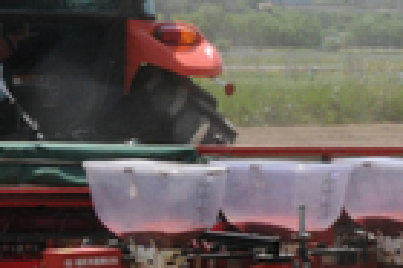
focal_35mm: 205
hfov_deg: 10.0
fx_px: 2292
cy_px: 195
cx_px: 115
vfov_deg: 6.7
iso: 720
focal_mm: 24
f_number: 25
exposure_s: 1/200
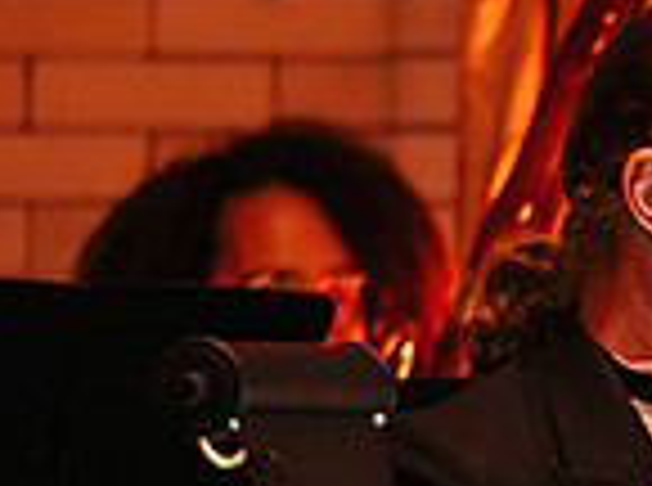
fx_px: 14354
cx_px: 1214
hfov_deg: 2.6
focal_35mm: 764
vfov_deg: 1.9
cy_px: 565
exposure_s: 1/80
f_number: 2.8
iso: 1000
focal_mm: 198
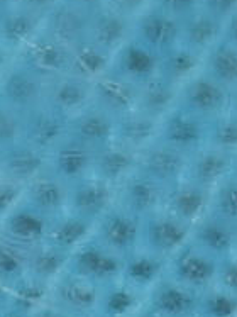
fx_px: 9477
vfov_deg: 1.9
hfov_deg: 1.4
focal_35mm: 1037
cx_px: 796
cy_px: 70
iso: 100
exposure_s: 1/60
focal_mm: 140
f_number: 8
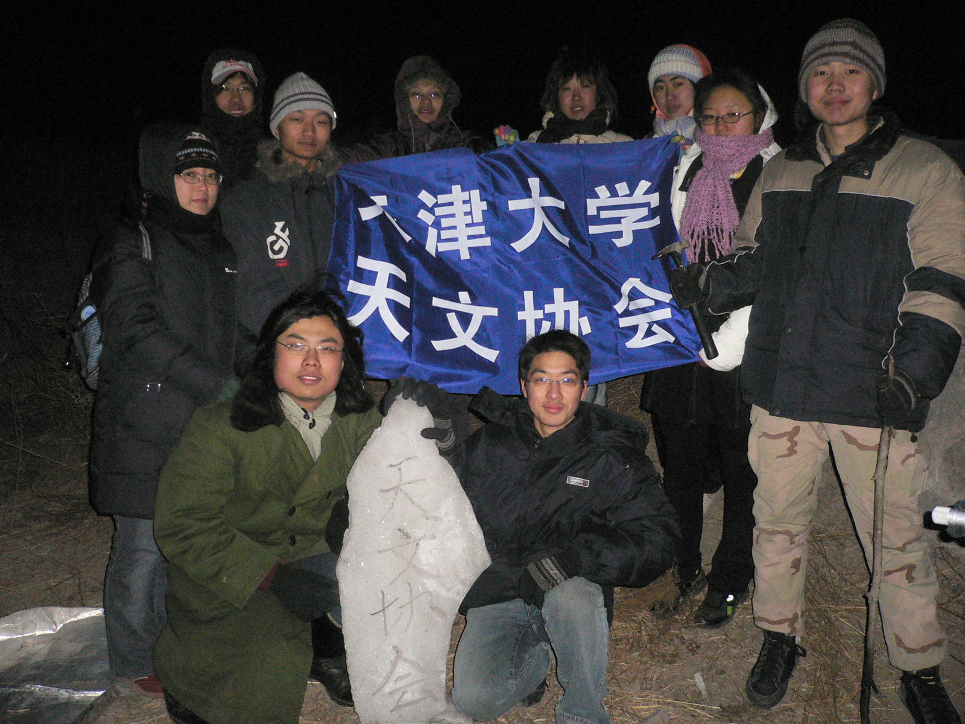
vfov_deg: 40.7
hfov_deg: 52.6
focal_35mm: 35
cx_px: 482
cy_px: 362
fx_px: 976
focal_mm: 5.8
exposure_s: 1/60
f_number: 2.8
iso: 400
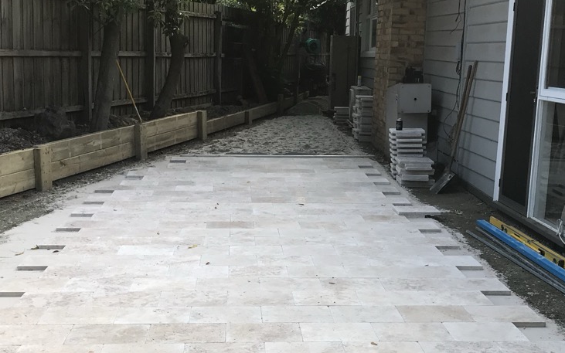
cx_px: 308
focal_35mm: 52
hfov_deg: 38.8
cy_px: 243
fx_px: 801
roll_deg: -0.8
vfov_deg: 24.7
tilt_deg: -13.1
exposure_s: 1/247
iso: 20
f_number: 1.8
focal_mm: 3.99
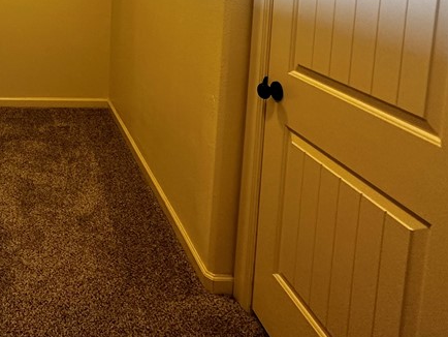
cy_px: -4
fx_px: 427
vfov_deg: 38.0
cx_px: 0
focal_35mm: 33
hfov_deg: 46.4
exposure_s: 1/120
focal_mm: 2.22
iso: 200
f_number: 2.2
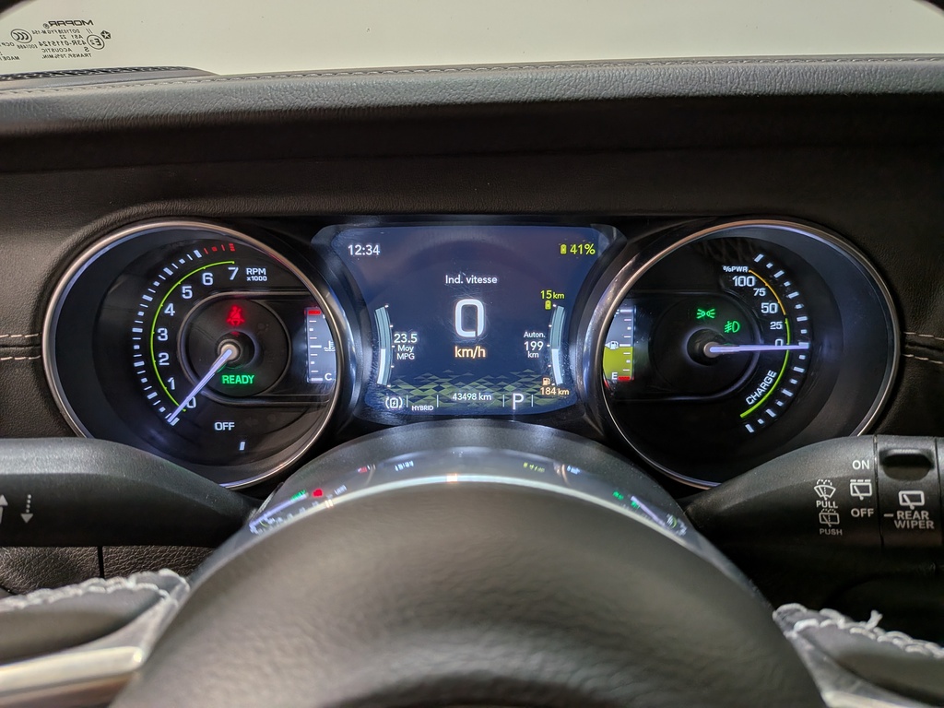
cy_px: 354
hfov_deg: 71.6
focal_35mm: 24
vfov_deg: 56.8
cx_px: 472
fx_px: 654
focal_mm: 4.53
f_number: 1.7
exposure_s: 1/120
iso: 28
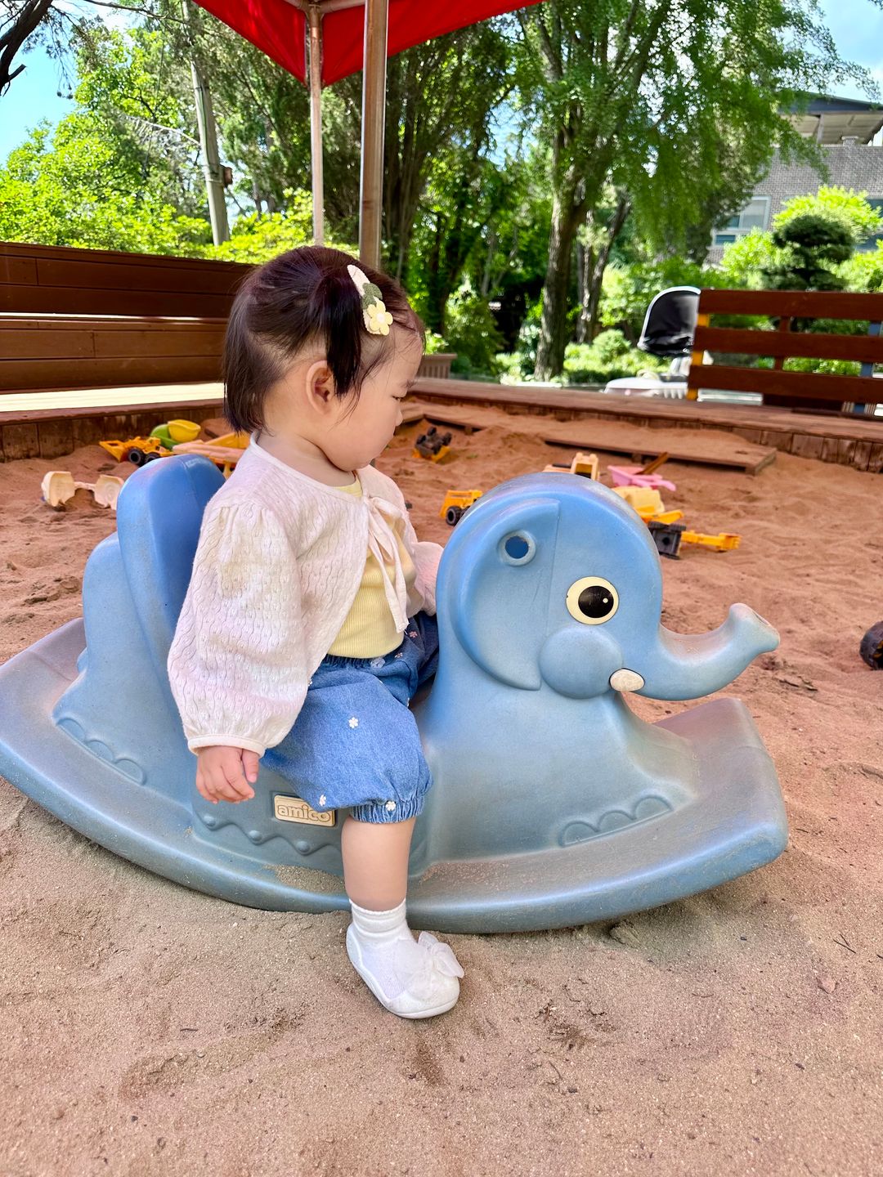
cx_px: 442
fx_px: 816
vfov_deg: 71.6
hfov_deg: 56.8
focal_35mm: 24
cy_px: 588
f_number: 1.78
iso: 80
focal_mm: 6.86
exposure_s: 1/630
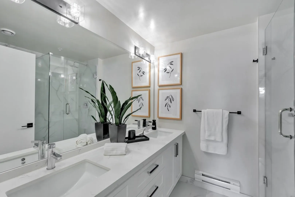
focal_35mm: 16
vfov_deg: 75.1
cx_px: 148
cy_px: 98
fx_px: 128
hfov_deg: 98.2
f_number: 8
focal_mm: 15.6
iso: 400
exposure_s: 1/13
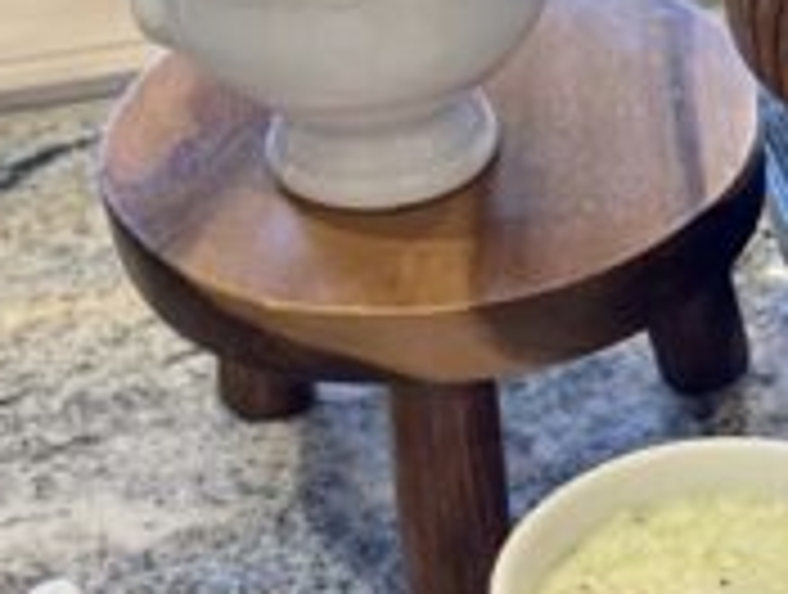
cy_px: 567
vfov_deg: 12.6
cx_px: 1074
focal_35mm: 117
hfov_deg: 15.8
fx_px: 2669
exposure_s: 1/50
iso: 160
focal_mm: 3.99
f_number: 1.8
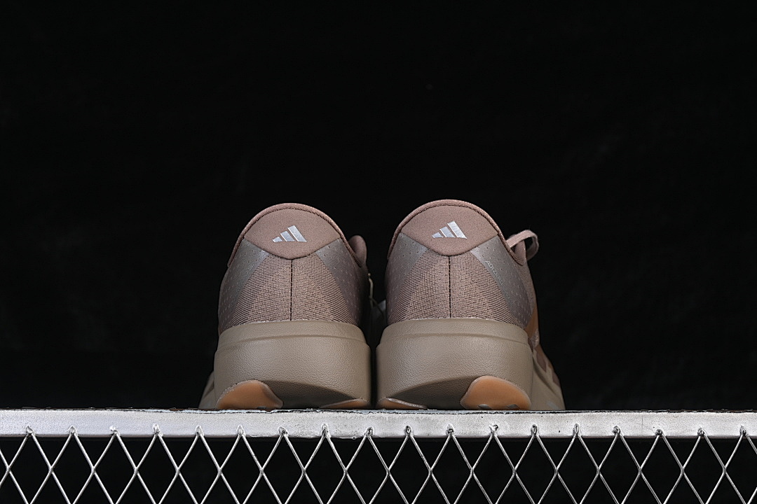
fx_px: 1577
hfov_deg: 27.0
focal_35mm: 75
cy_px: 252
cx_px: 378
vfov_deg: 18.2
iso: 160
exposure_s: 1/60
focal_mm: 50
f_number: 7.1
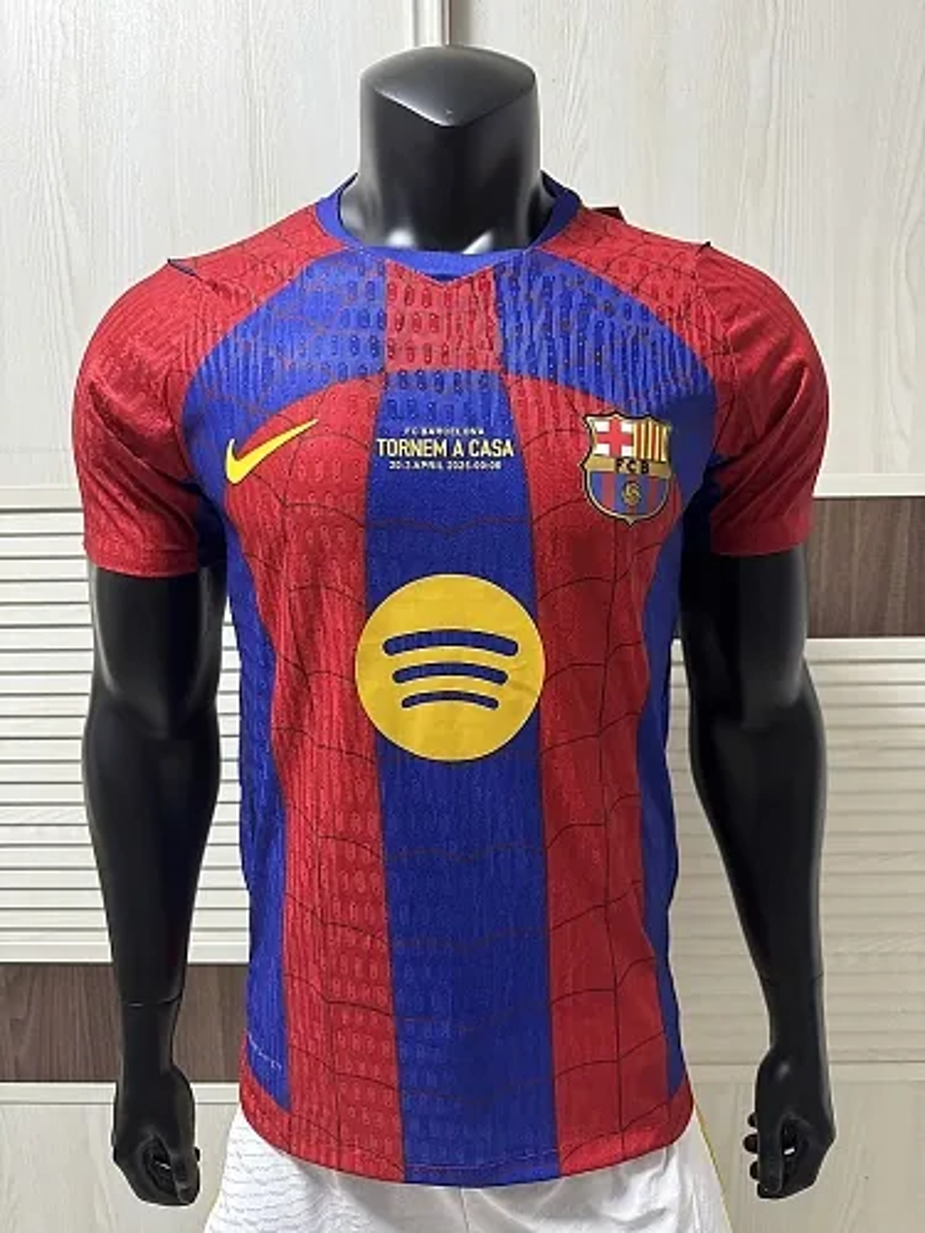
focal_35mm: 24
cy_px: 616
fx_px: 855
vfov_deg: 71.6
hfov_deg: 56.8
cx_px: 462
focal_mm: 6.76
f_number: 1.78
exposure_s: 1/60
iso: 800
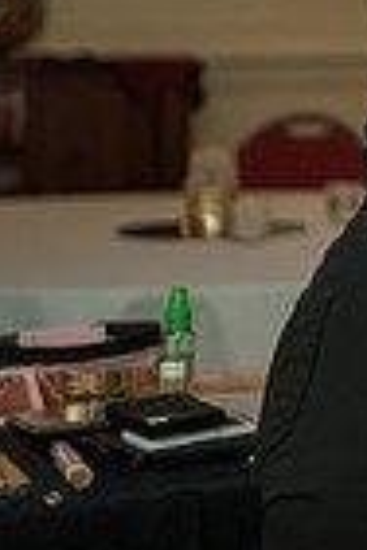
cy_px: -146
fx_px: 2202
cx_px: 1023
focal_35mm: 144
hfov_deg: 8.3
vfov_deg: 13.8
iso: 500
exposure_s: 1/200
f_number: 2
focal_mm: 35
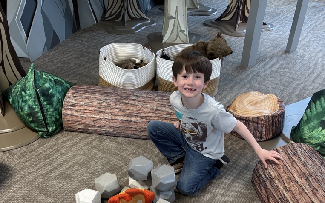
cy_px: 162
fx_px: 328
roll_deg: +0.3
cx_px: 163
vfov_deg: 33.5
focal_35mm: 37
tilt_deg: -36.2
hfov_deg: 52.7
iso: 125
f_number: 1.6
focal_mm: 5.96
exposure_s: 1/60
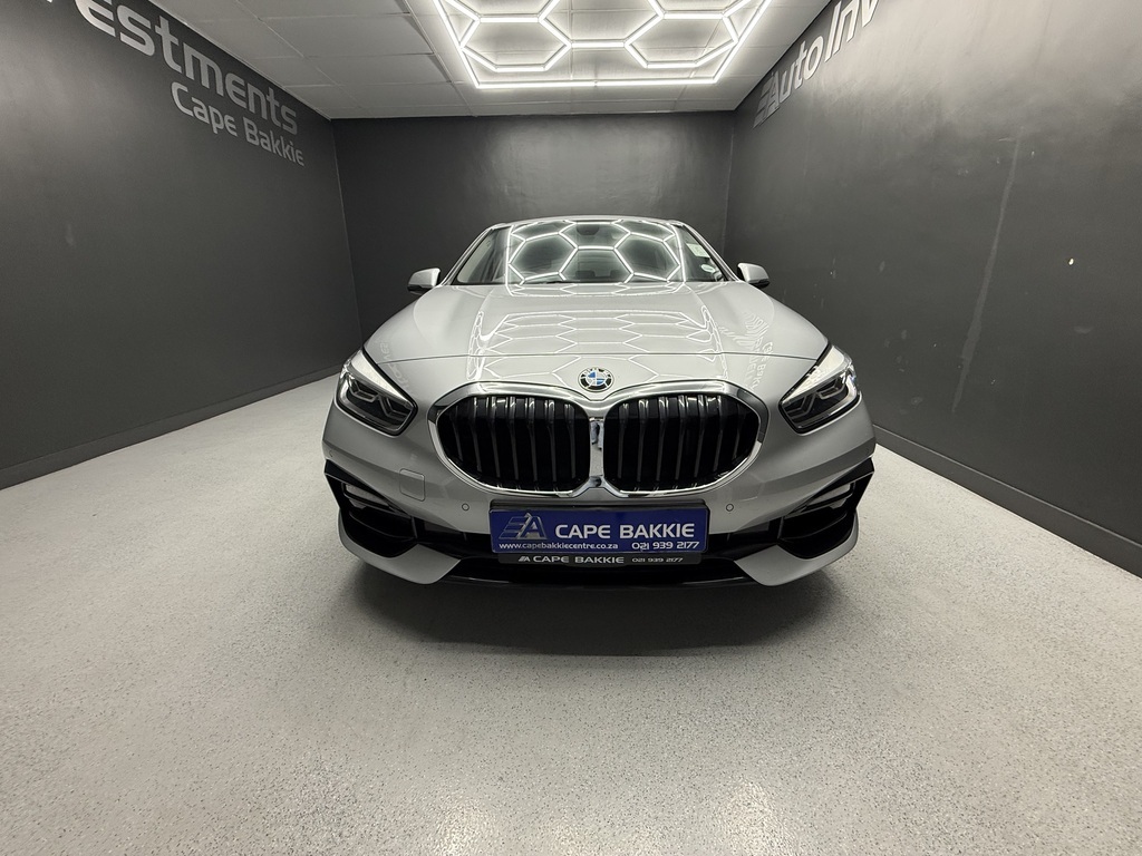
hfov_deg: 102.1
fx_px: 462
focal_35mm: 14
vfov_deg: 85.7
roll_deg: +0.7
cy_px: 428
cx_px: 571
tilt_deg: -16.0
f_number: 2.2
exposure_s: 1/100
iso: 160
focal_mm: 2.22
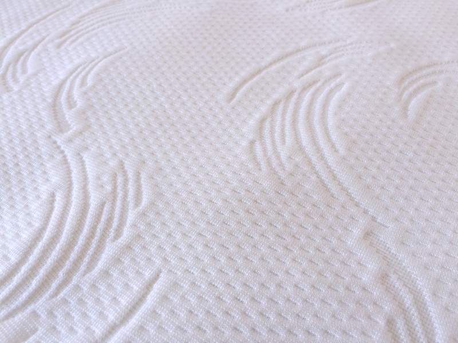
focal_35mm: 29
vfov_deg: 48.2
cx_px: 229
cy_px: 172
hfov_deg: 61.7
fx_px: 384
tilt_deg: -47.2
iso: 32
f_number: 2.2
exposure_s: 1/50
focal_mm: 4.15
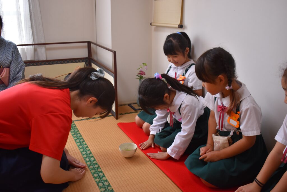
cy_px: 96
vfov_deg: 36.9
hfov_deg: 53.1
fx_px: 287
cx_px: 144
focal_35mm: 36
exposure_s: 1/60
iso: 450
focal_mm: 24
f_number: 4
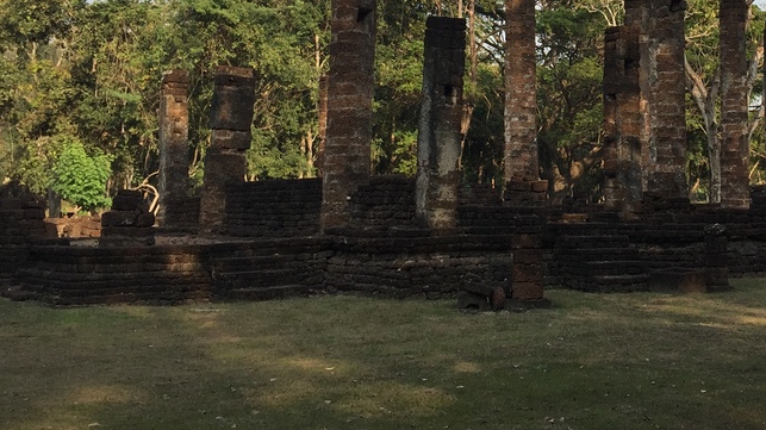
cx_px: 623
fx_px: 1198
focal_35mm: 59
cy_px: -5
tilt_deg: +9.6
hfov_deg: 34.3
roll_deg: -0.9
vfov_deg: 19.7
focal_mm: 4.15
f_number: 2.2
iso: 32
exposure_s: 1/920
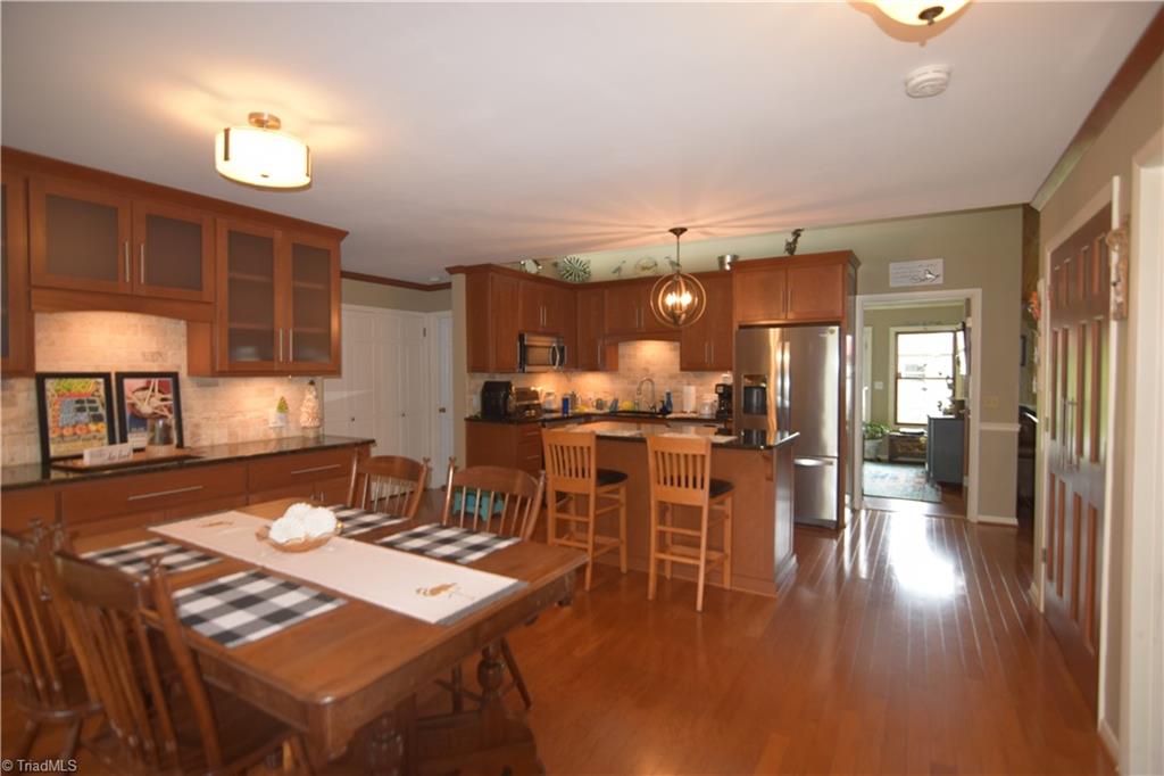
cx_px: 582
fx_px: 533
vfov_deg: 72.0
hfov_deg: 95.0
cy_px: 388
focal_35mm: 16
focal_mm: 11
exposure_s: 1/80
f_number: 2.8
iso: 400
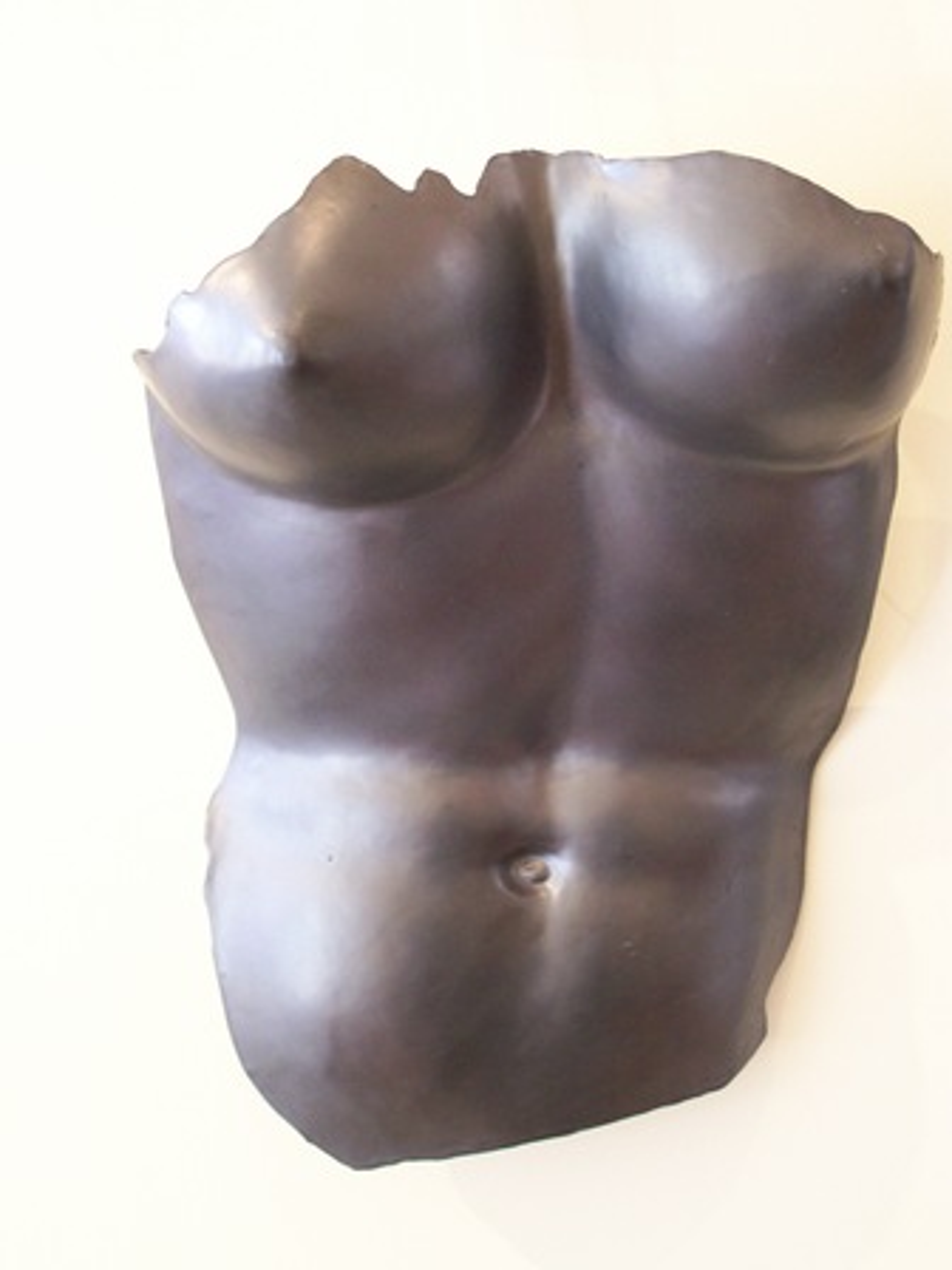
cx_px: 476
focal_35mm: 70
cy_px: 635
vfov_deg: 27.8
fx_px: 2567
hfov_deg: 21.0
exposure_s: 1/9.18
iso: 160
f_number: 3.8
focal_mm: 11.6
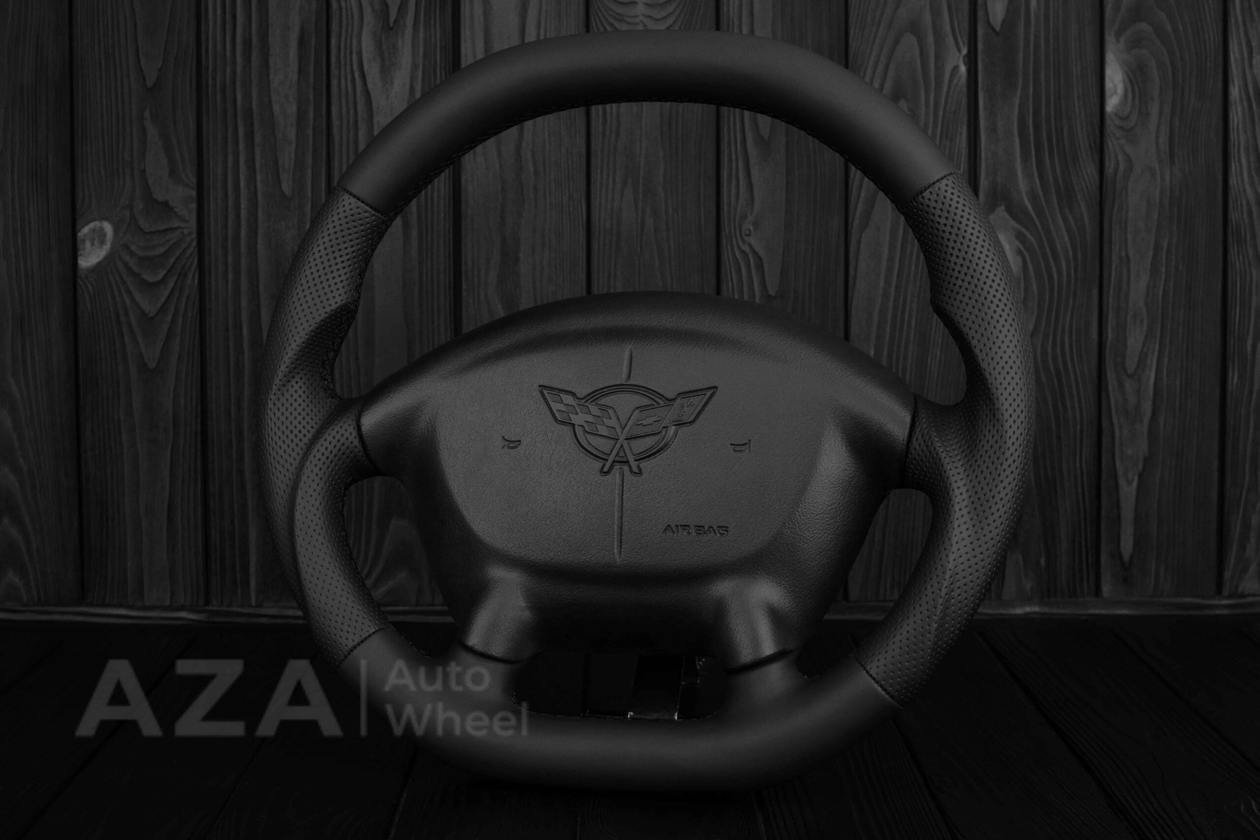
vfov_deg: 25.8
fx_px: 1837
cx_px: 630
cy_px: 420
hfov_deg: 37.8
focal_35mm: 52
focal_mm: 35
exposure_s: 1/125
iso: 500
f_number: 6.3
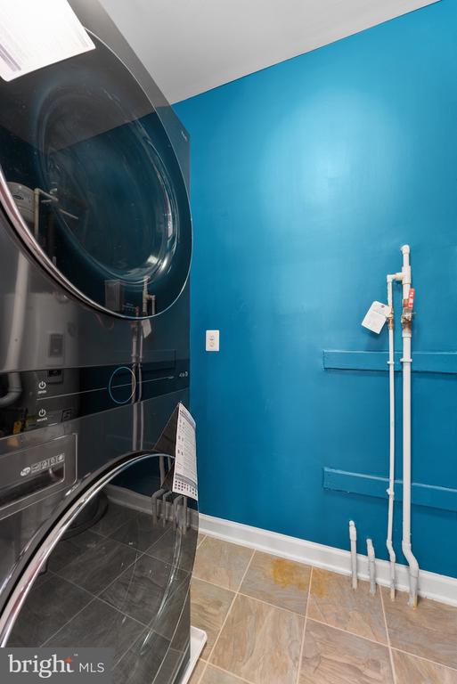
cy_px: 342
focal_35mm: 14
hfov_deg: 81.3
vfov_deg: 104.2
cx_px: 228
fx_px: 266
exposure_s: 13
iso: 100
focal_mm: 14
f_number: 8
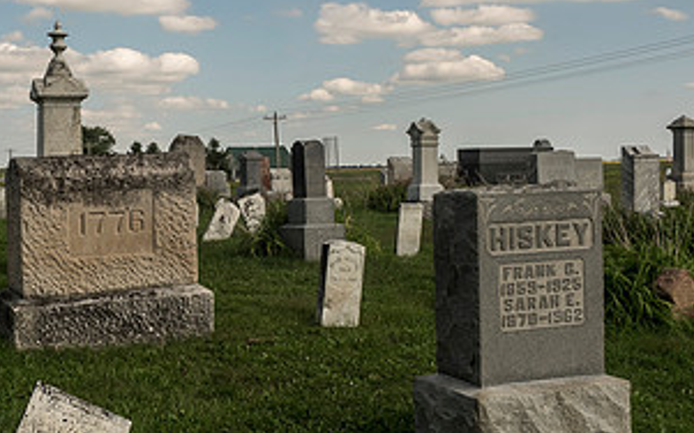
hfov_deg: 39.3
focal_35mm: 49
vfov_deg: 26.3
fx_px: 927
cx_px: 127
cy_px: 195
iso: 250
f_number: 10
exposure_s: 1/200
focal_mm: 12
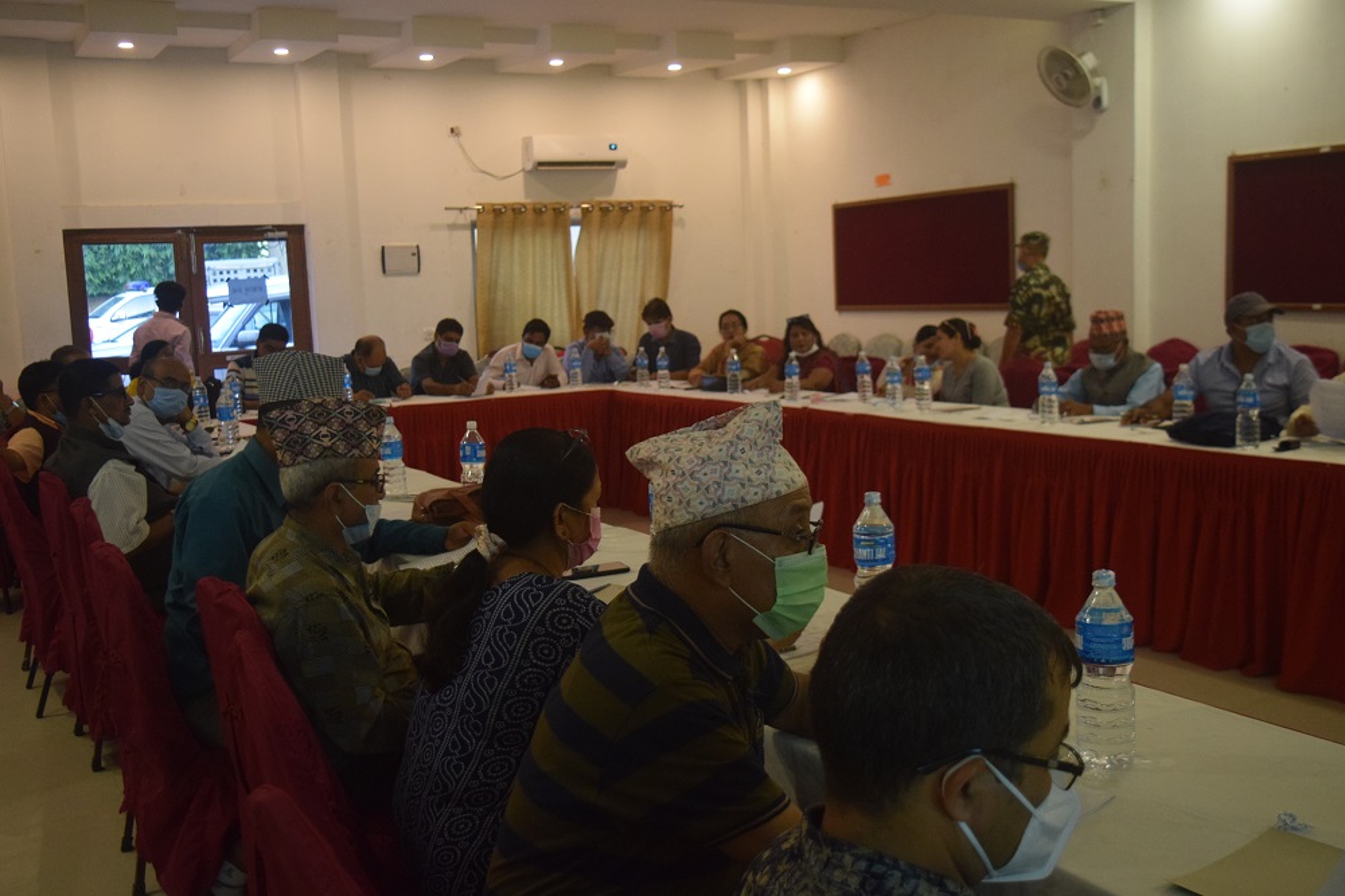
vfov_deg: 36.9
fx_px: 1345
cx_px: 672
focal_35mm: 36
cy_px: 448
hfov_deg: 53.1
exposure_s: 1/60
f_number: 4
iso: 2000
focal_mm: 24
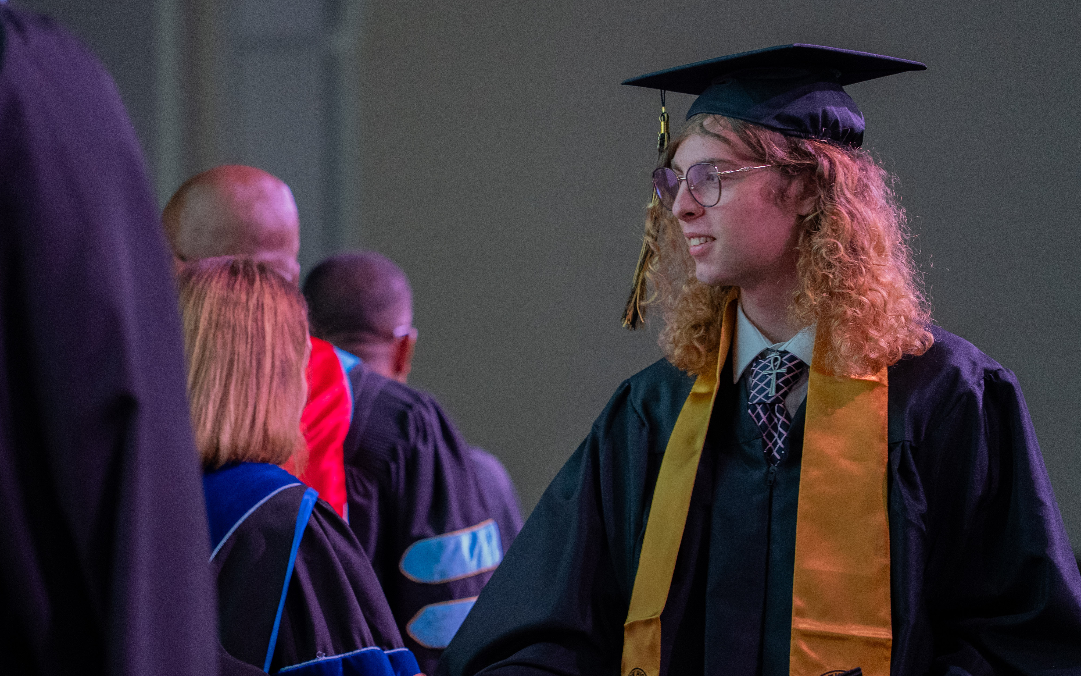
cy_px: 336
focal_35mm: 215
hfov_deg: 9.8
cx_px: 526
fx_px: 6334
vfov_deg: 6.1
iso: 6400
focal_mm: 200
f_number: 4
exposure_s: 1/125
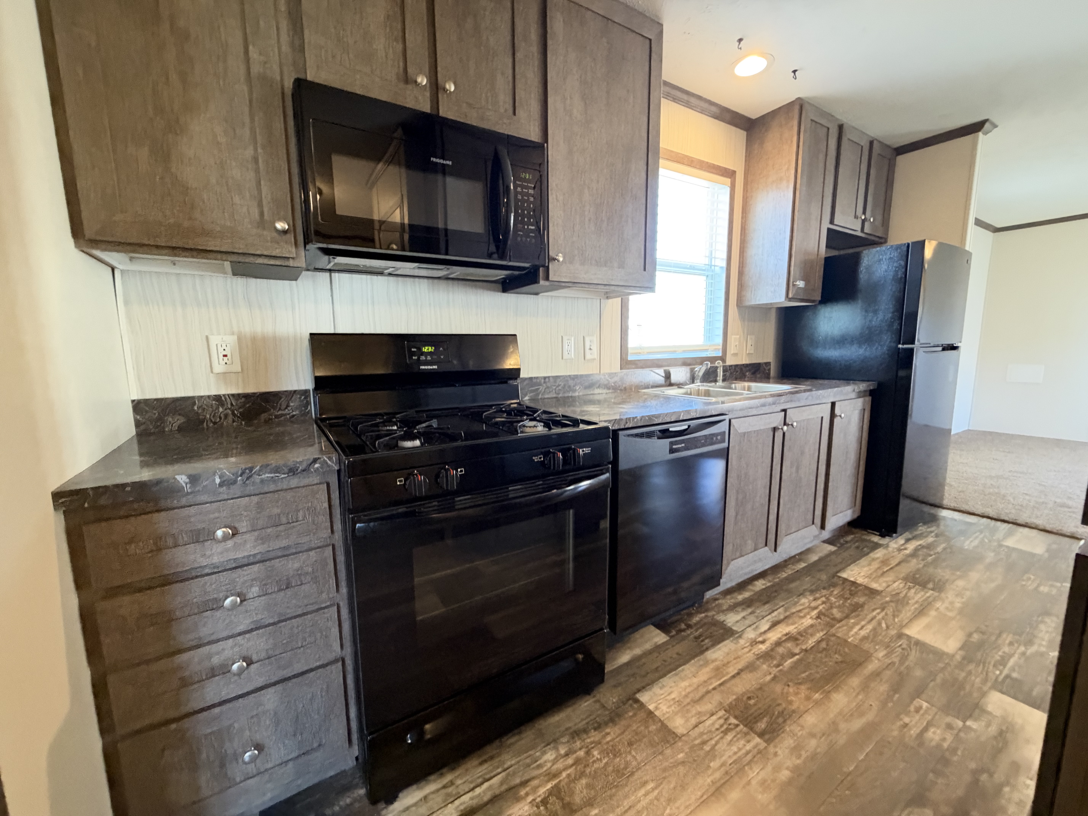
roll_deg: +0.8
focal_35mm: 14
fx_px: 440
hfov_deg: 102.1
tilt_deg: -8.7
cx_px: 544
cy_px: 408
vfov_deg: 85.7
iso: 640
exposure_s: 1/60
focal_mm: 2.22
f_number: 2.2
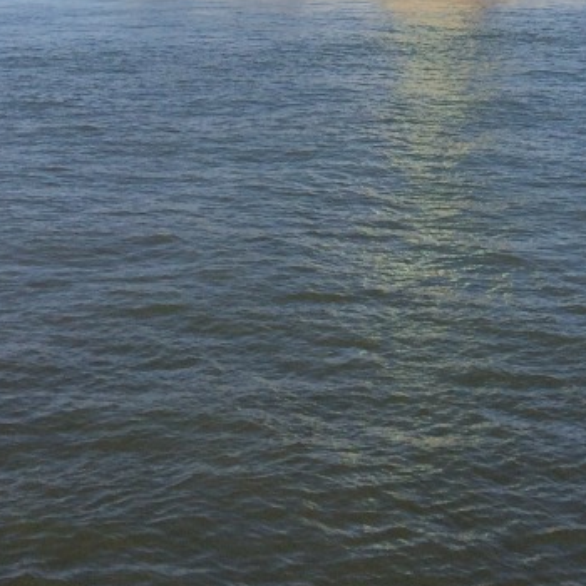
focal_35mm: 78
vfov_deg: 19.5
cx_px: 393
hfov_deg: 22.1
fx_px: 1494
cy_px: -278
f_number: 2.2
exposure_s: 1/2160
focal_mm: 4.15
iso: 32
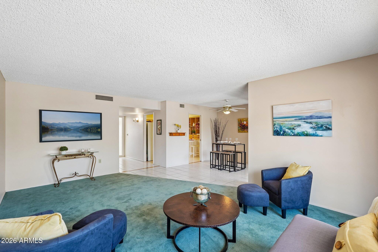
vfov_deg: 72.0
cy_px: 126
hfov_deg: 95.0
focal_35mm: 16
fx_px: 173
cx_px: 189
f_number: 8
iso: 400
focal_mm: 16.5
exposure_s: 1/25
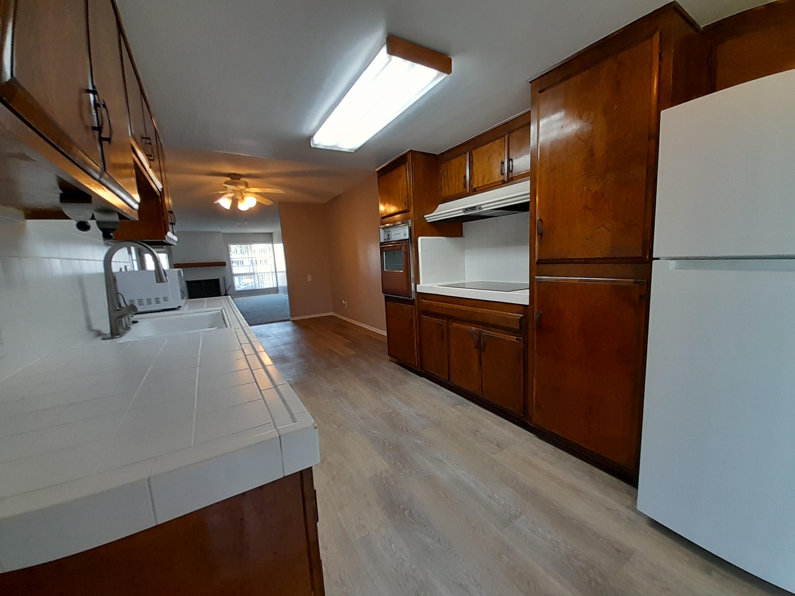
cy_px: 298
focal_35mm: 13
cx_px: 398
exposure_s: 1/40
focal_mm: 1.13
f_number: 2.2
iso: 100
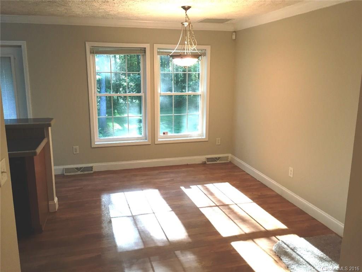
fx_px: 303
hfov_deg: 61.7
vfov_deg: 48.2
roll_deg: -1.9
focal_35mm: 29
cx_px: 181
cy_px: 136
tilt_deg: -12.0
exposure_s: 1/30
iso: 50
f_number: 2.2
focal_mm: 4.15
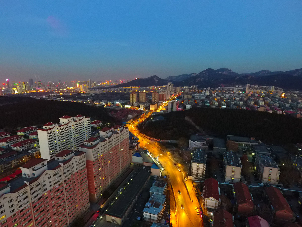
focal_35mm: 20
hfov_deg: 81.7
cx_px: 151
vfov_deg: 66.0
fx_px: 174
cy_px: 114
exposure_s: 1/5.16
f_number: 2.8
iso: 1337
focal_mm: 3.61
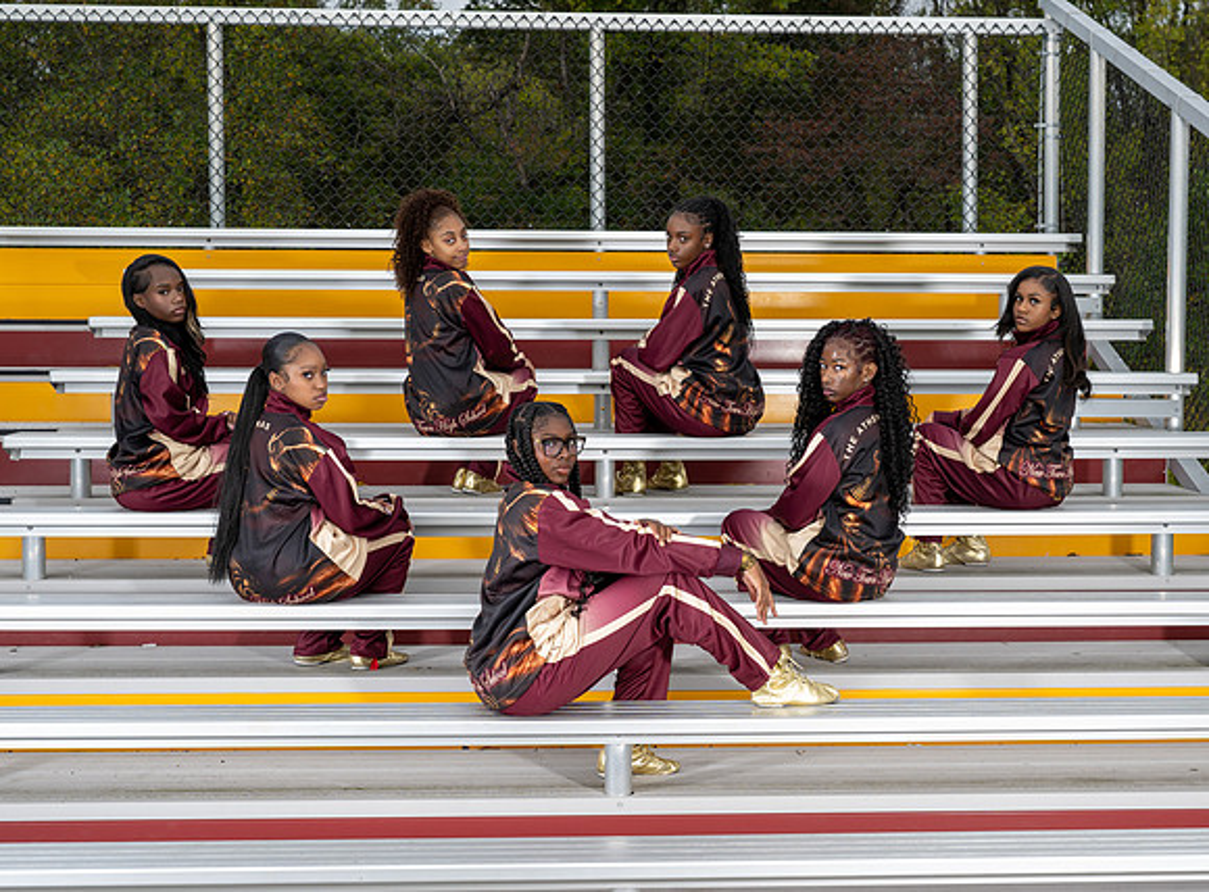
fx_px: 1919
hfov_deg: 34.9
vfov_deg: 26.2
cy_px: 395
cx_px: 696
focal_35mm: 55
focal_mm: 37
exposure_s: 1/100
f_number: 6.3
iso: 40
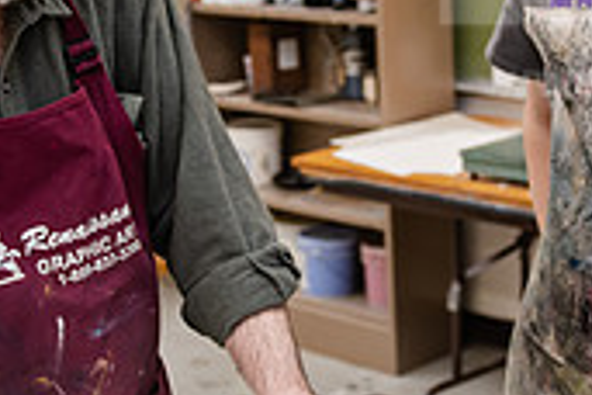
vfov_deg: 14.4
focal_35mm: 95
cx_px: 336
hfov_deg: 21.4
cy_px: 154
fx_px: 1562
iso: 400
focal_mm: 28
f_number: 2.8
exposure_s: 1/160
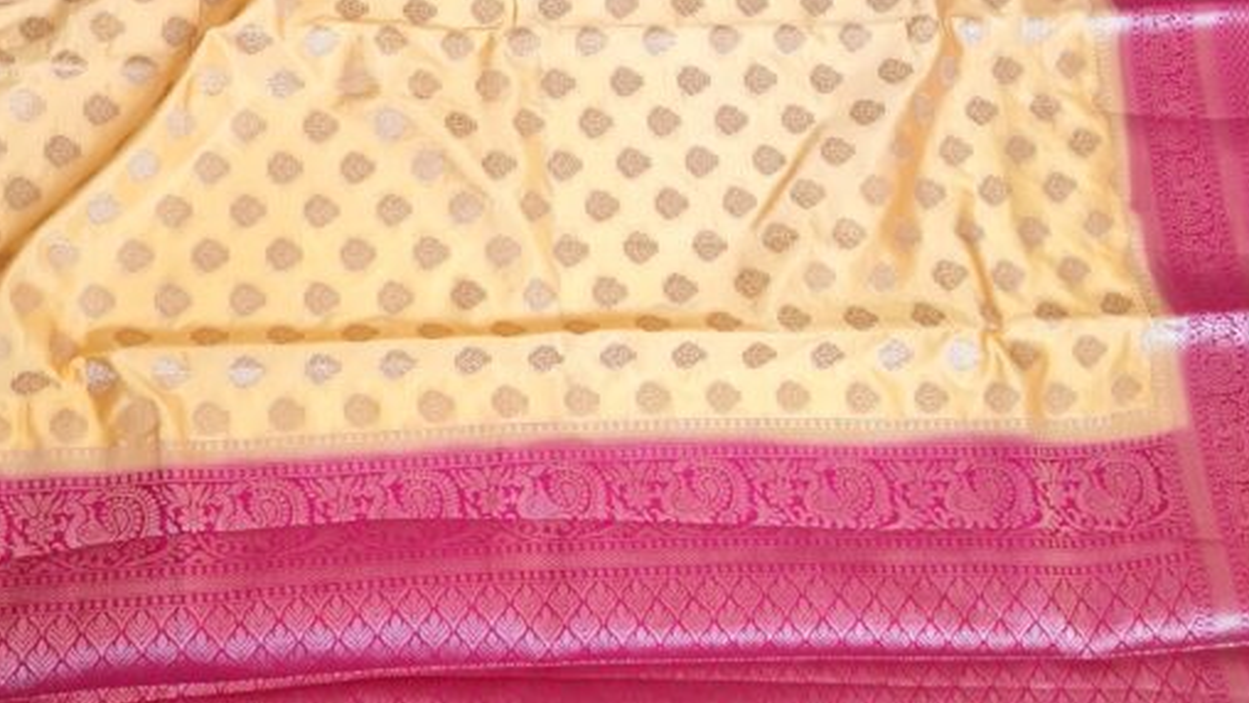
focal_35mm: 52
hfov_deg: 39.3
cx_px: 398
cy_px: 141
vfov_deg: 22.8
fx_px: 1723
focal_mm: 5.4
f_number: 1.8
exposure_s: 1/120
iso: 200
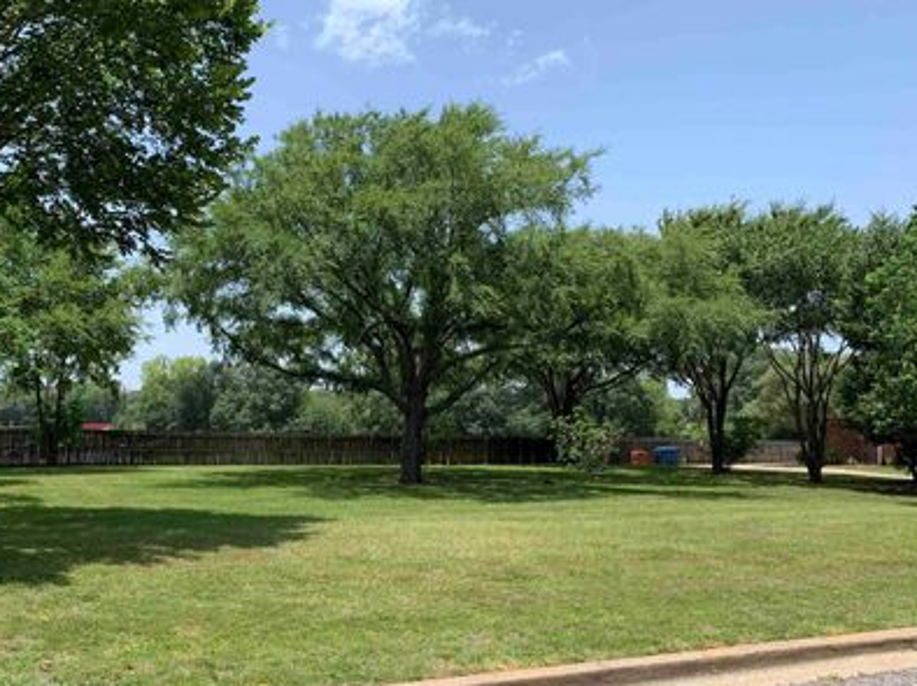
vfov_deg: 42.9
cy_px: 362
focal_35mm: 33
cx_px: 440
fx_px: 874
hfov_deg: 55.4
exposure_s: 1/1350
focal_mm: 4.25
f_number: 1.8
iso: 25
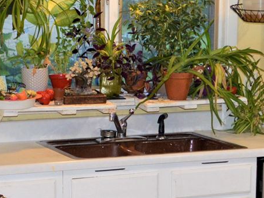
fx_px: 892
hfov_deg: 16.7
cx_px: 62
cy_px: 162
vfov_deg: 12.6
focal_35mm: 117
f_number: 3.5
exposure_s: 1/60
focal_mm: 18
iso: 640
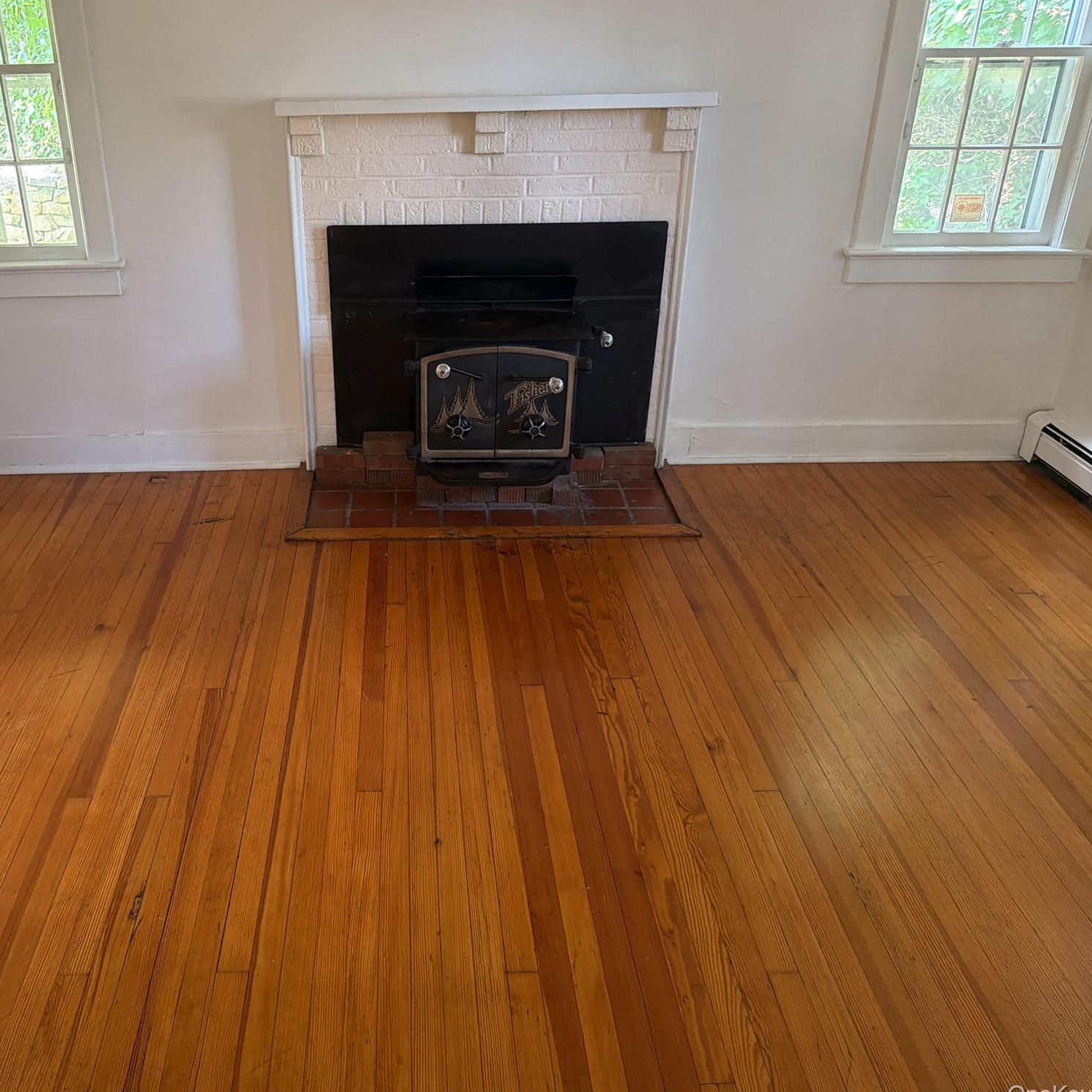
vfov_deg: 55.6
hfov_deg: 55.0
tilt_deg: -27.7
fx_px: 1035
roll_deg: +0.4
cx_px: 410
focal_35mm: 29
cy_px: 552
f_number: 1.78
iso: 320
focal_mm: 6.76
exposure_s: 1/60
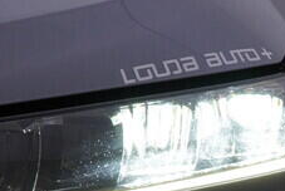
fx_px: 1807
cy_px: 250
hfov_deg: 8.8
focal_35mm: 228
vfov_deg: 6.0
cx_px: 432
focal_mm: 24
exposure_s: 1/160
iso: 125
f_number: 5.6
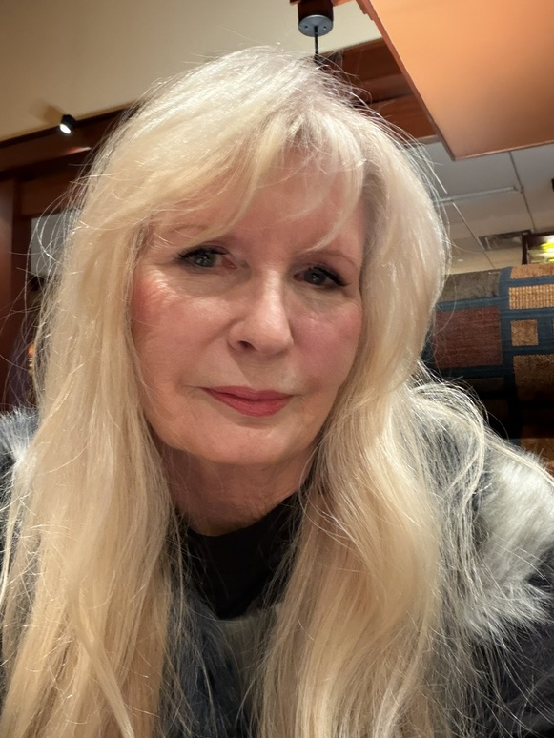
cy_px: 375
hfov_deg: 45.5
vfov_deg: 58.3
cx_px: 271
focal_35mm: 31
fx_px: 661
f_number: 1.9
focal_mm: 2.71
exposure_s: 1/17
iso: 640
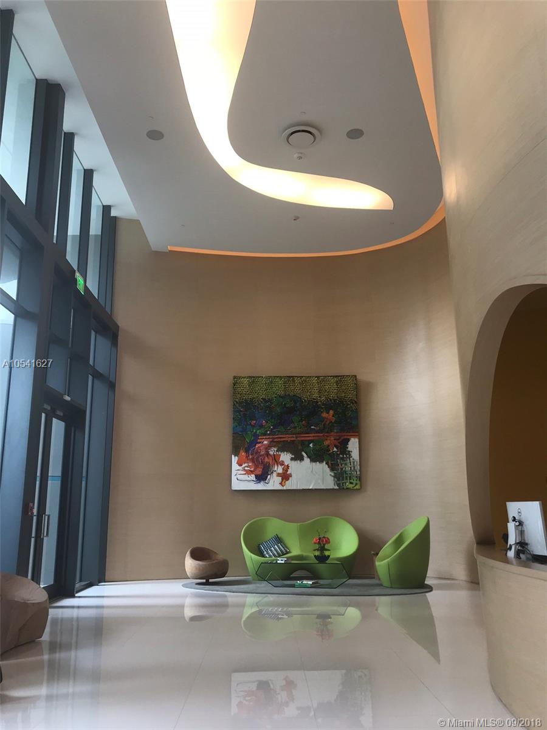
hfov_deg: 49.7
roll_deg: +0.5
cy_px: 365
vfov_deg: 63.4
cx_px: 274
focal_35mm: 28
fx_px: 590
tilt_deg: +13.9
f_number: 1.8
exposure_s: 1/60
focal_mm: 3.99
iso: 20
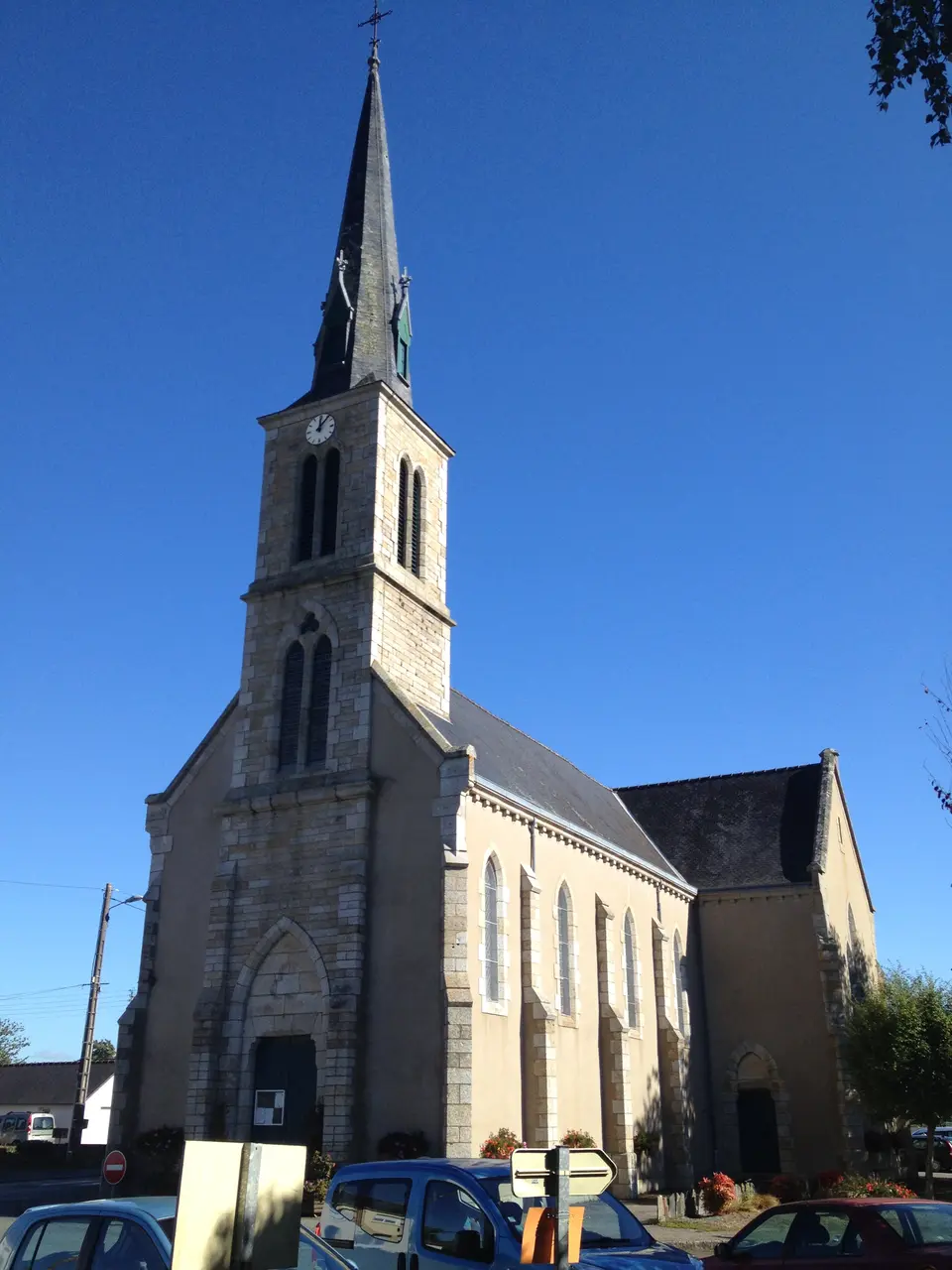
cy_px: 635
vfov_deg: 52.6
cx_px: 476
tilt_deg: +20.3
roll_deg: -0.2
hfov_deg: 40.7
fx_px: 1283
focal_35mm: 35
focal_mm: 4.28
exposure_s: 1/1346
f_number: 2.4
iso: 50
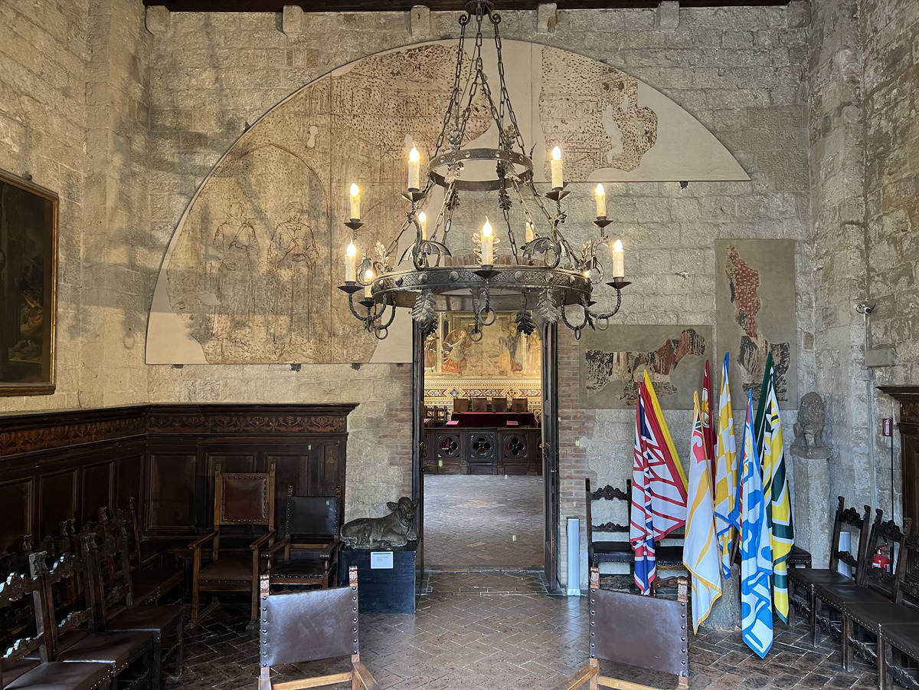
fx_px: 690
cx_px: 460
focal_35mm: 26
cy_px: 345
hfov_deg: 67.3
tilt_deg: +3.2
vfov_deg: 53.1
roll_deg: +0.2
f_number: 1.5
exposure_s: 1/50
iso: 200
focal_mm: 5.7
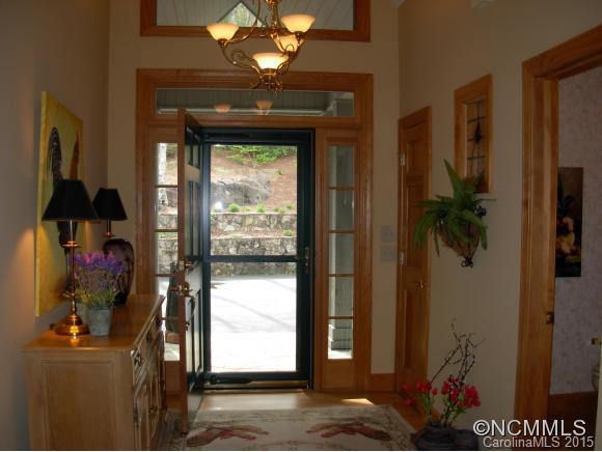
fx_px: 661
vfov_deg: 37.8
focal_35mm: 38
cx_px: 301
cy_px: 226
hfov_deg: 48.9
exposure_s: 1/80.6
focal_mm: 6.3
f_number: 2.9
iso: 79
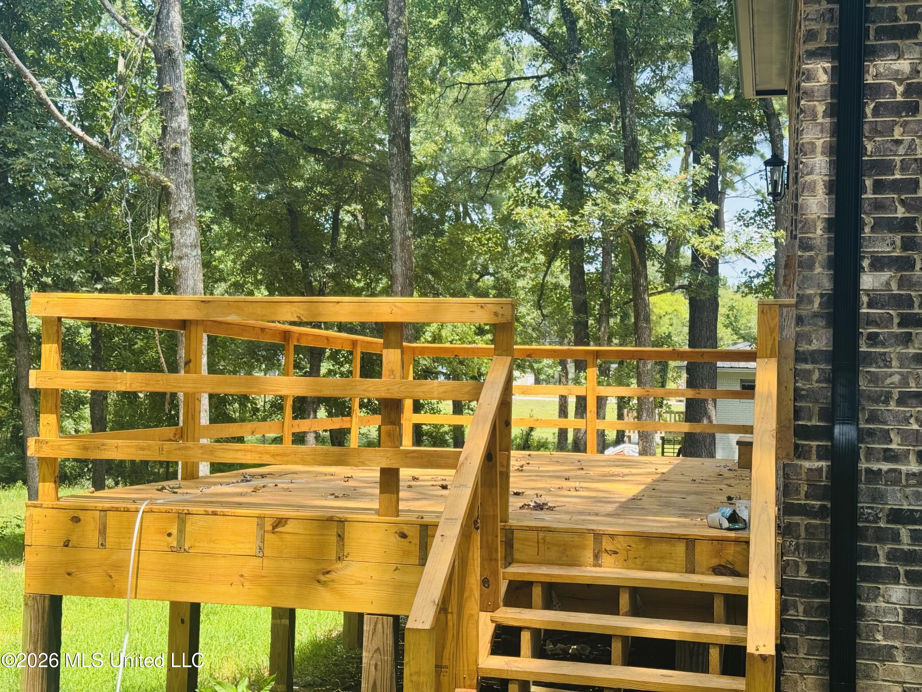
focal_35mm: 48
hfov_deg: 39.7
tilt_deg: +0.9
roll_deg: -2.0
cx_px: 461
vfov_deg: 30.3
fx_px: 1278
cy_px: 346
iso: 64
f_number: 1.78
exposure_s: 1/980
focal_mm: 6.76
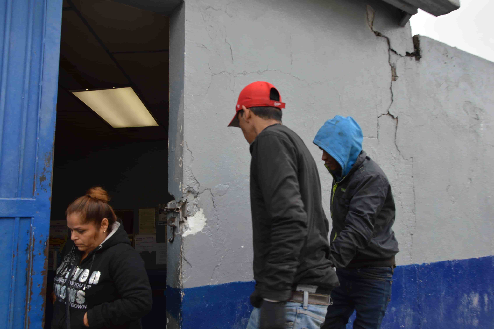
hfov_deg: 67.4
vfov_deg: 47.8
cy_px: 164
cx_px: 247
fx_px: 370
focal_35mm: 27
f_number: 5.6
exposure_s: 1/125
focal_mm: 18
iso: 100
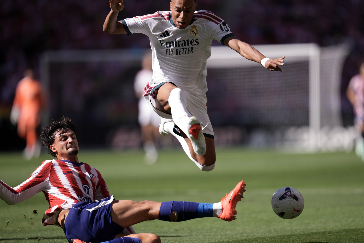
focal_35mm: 400
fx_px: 4044
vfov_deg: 3.4
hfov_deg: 5.2
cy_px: 122
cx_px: 182
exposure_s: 1/4000
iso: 250
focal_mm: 400
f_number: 2.8
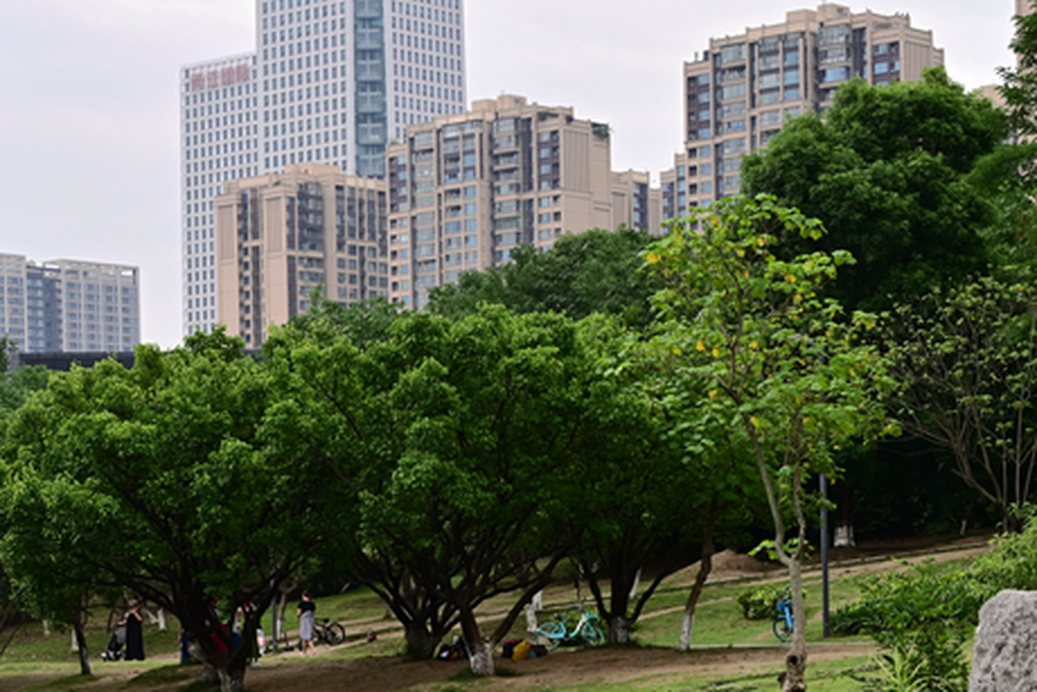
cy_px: 751
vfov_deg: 12.6
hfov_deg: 18.8
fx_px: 3083
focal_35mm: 107
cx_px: 104
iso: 125
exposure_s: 1/50
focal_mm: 41
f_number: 10
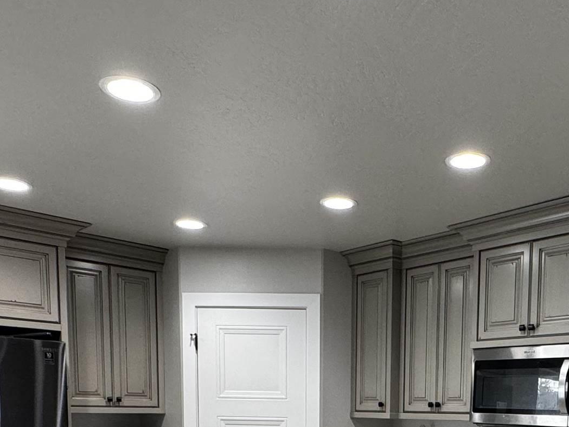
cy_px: 487
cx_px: 390
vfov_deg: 30.8
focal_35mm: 41
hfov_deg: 44.9
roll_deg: -1.7
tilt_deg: -5.6
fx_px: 674
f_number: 2.2
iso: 200
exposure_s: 1/120
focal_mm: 2.22
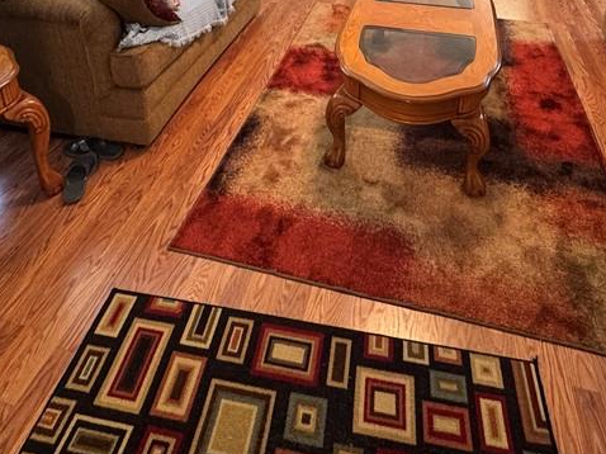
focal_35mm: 30
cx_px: 293
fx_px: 525
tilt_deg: -20.2
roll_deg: +1.6
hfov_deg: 60.0
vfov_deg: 39.5
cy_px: -28
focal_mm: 2.22
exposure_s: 1/60
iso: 320
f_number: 2.2
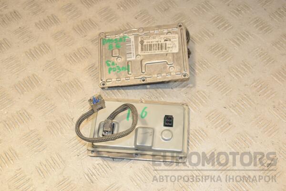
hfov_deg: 37.9
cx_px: 143
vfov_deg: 25.8
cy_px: 96
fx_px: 417
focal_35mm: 52
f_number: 8
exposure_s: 1/200
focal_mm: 35
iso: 800
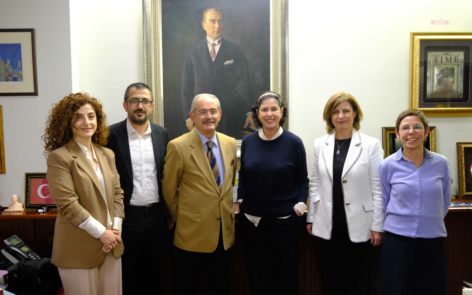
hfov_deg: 58.1
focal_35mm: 33
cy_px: 151
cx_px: 237
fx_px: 424
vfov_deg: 38.3
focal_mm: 21.2
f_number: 4.5
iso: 3200
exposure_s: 1/85
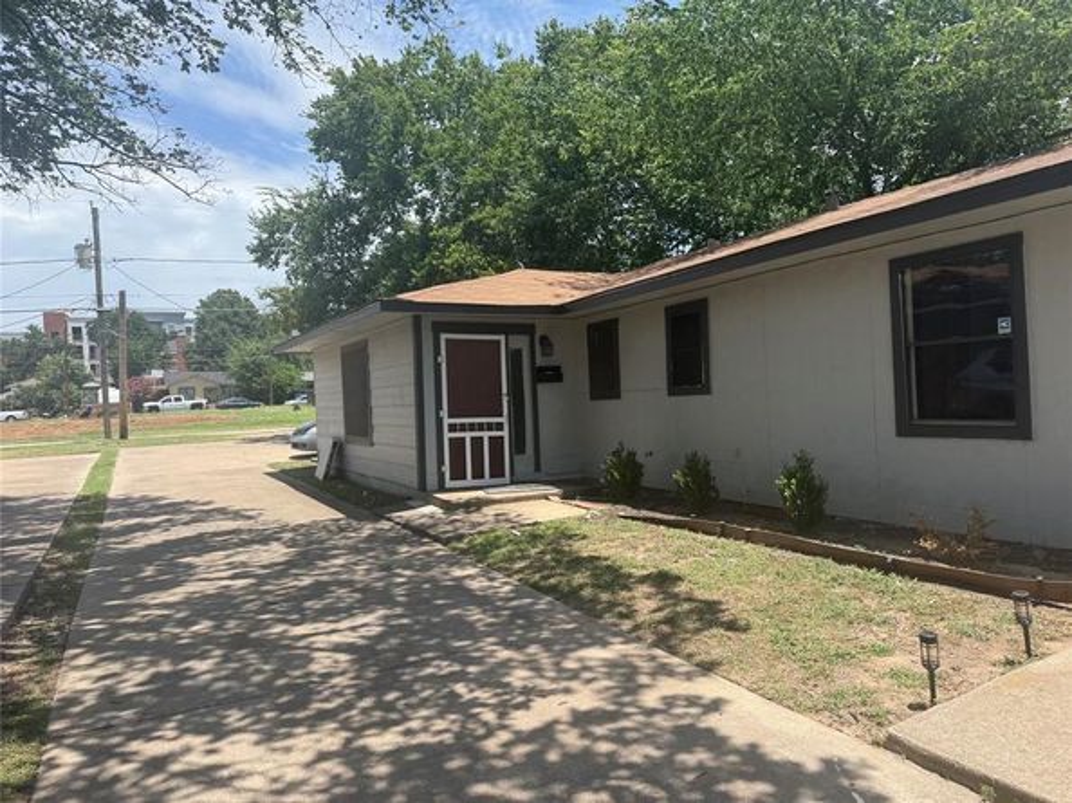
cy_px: 402
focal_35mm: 24
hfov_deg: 71.6
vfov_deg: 56.8
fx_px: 743
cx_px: 536
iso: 80
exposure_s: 1/2907
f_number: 1.78
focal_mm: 6.76
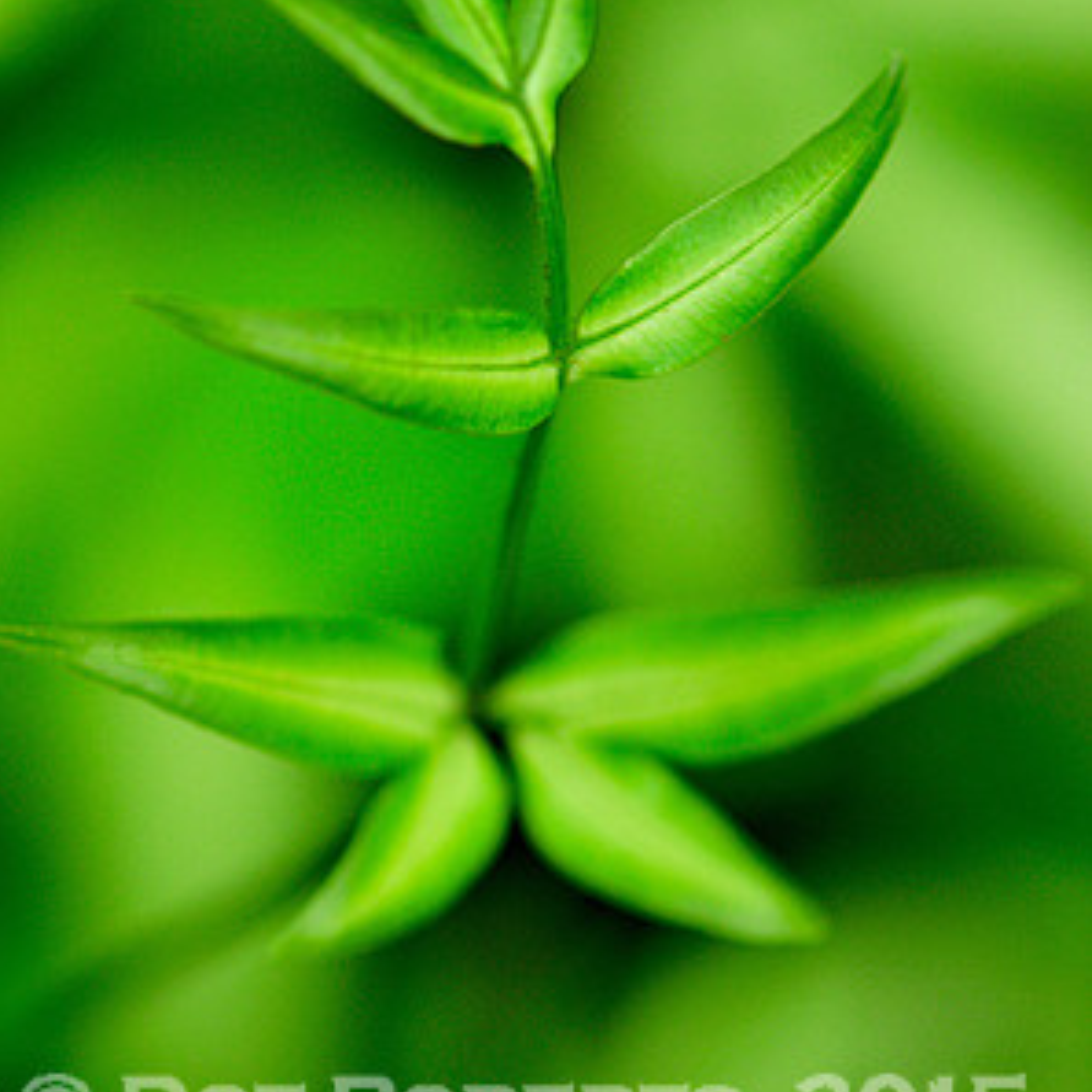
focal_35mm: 203
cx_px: 546
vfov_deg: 8.6
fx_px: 7232
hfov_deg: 8.6
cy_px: 316
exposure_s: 1/80
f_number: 4.5
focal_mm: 105
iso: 640
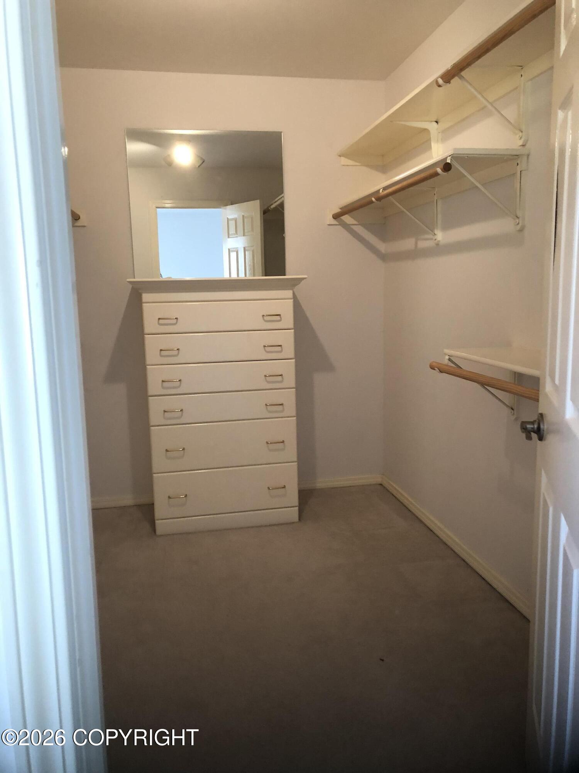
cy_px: 386
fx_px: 624
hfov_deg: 49.7
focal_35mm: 28
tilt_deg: -8.5
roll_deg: +0.5
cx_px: 290
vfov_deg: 63.4
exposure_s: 1/15
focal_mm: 3.99
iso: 50
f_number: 1.8
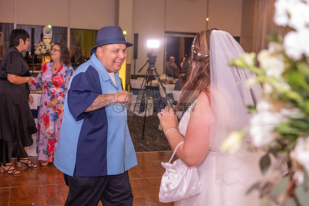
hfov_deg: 44.5
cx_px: 154
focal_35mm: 44
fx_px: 378
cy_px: 103
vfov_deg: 30.5
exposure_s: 1/125
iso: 1600
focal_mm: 44
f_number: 3.5
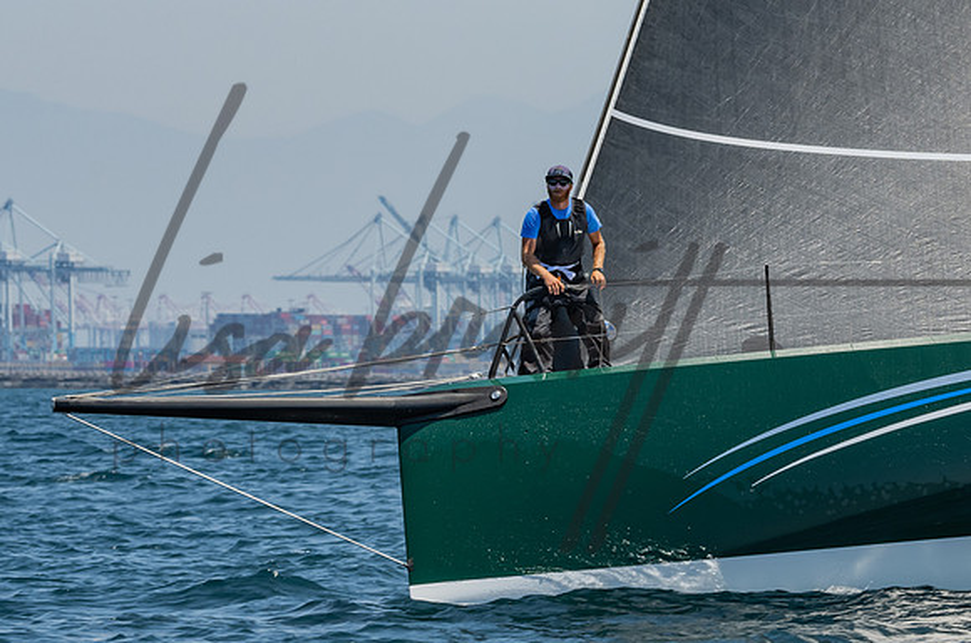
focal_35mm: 446
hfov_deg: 4.6
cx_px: 603
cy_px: 156
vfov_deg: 3.1
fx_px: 12000
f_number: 8
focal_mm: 210
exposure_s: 1/640
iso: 320
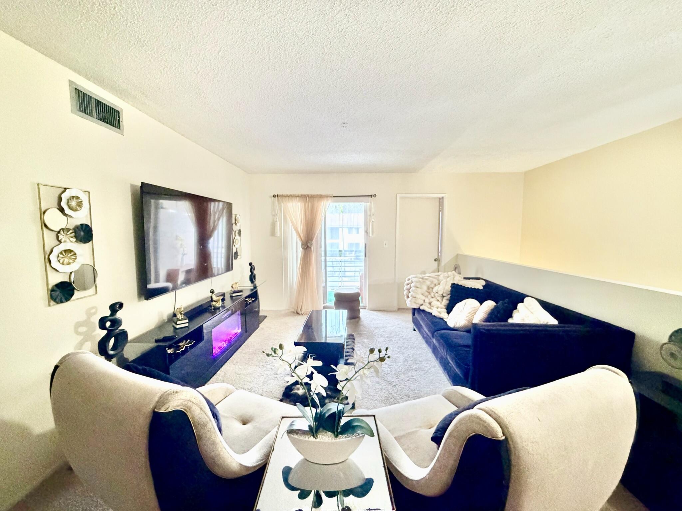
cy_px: 256
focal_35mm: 14
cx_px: 341
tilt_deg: -4.4
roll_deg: +0.0
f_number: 2.2
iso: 1000
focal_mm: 2.22
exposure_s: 1/40
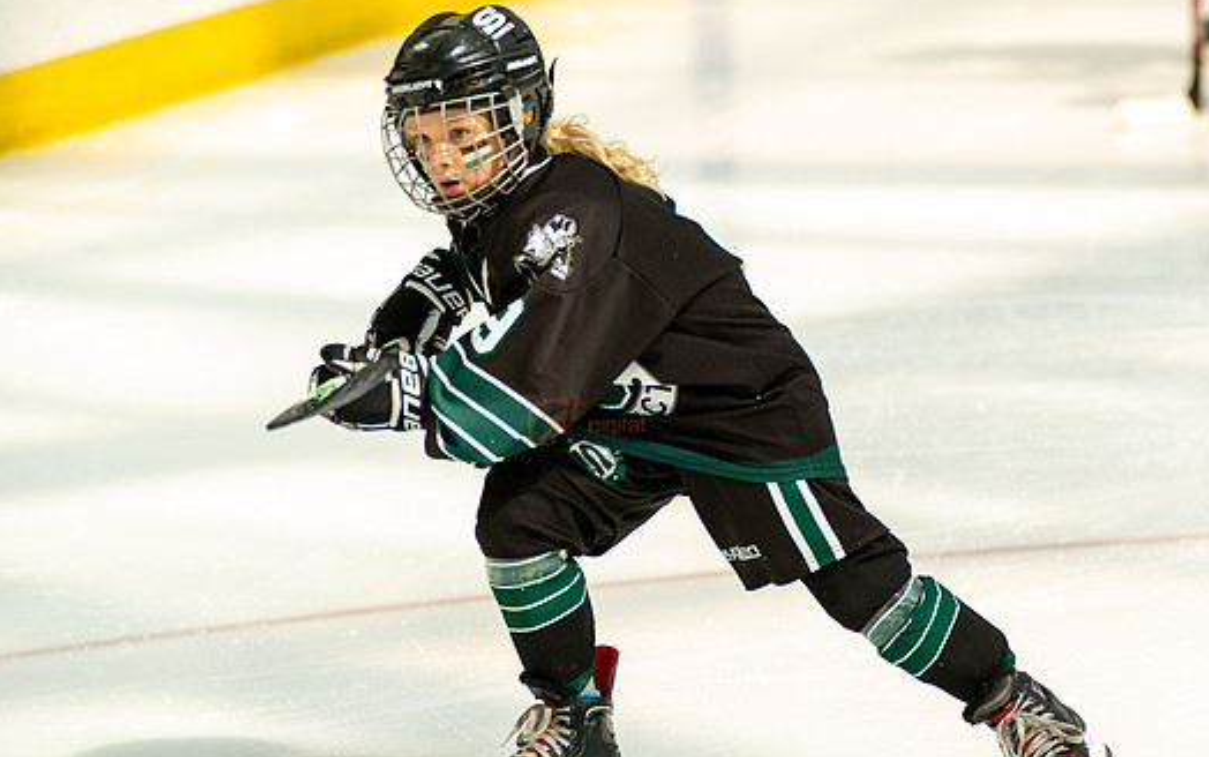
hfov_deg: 6.8
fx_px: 10153
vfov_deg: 4.3
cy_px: 344
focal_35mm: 308
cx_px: 833
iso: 1600
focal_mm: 209
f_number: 3.5
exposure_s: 1/2500
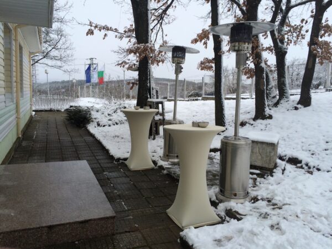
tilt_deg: -6.3
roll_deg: -0.7
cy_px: 124
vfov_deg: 48.2
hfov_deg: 61.7
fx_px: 278
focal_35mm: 29
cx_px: 166
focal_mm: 4.15
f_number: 2.2
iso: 32
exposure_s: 1/1109
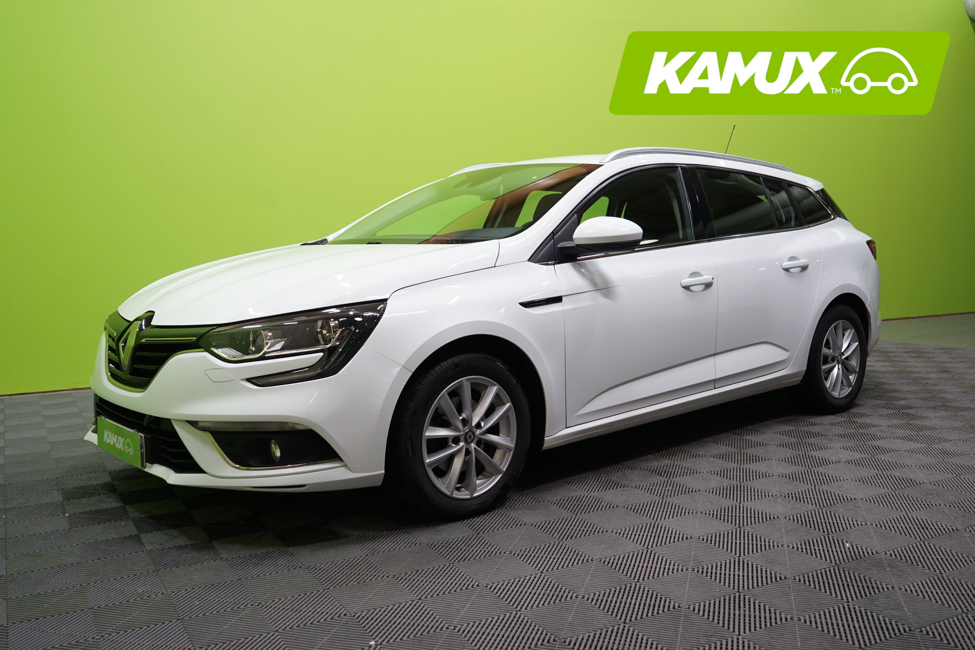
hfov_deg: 60.3
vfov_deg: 42.3
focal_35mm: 31
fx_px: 840
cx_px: 488
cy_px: 325
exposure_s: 1/100
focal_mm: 31
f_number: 4
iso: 640
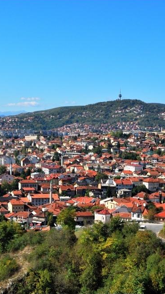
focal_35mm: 81
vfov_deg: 26.2
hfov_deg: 14.5
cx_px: -26
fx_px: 630
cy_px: 146
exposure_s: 1/500
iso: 200
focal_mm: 34
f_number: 10
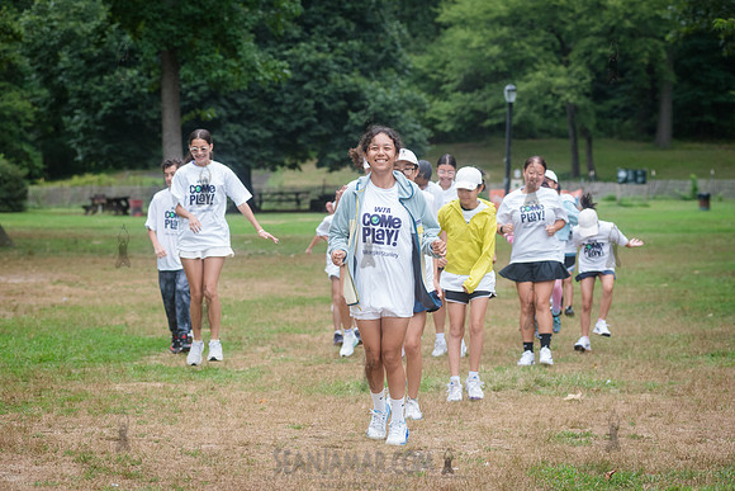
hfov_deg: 19.5
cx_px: 368
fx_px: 2144
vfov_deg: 13.0
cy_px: 246
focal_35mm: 105
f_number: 5
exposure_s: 1/800
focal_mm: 105
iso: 1250
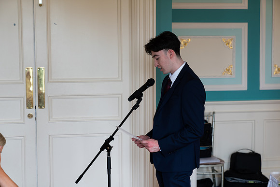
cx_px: 140
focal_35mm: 70
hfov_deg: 28.8
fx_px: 545
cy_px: 94
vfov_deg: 19.5
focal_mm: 70
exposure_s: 1/160
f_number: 2.8
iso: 400
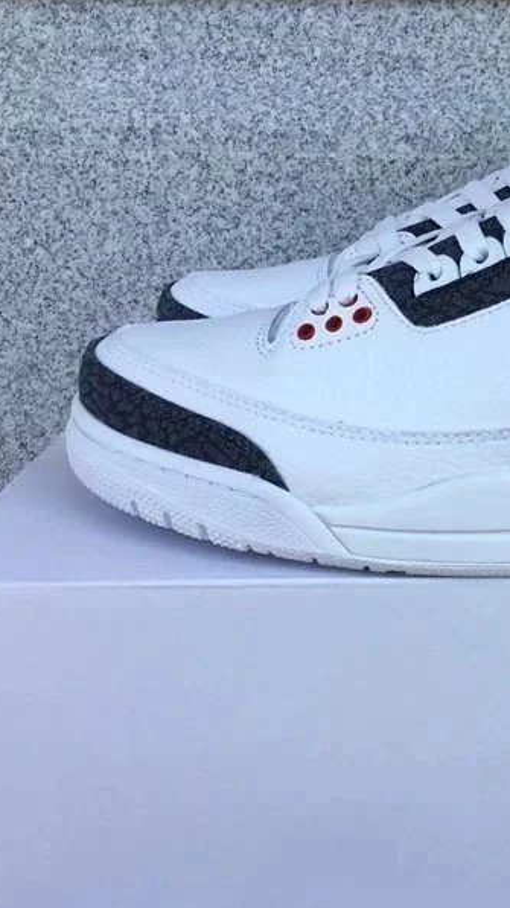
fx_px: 1227
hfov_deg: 22.4
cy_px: 452
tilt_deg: -17.9
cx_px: 528
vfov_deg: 40.6
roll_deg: -0.3
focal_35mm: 51
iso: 25
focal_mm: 3.3
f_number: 2.4
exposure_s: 1/312
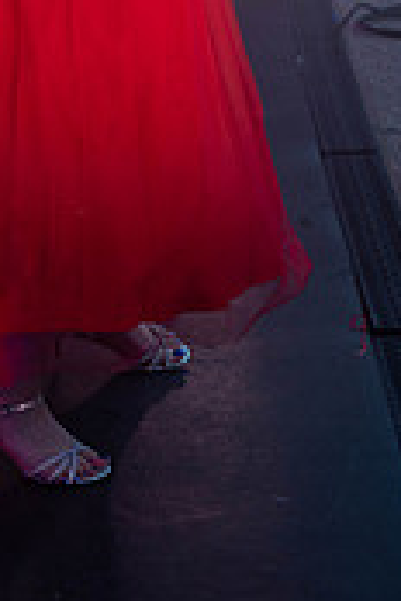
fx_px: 1854
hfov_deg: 12.1
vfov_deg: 17.7
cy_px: -79
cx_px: -64
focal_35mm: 111
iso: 200
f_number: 2.8
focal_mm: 43
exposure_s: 1/200
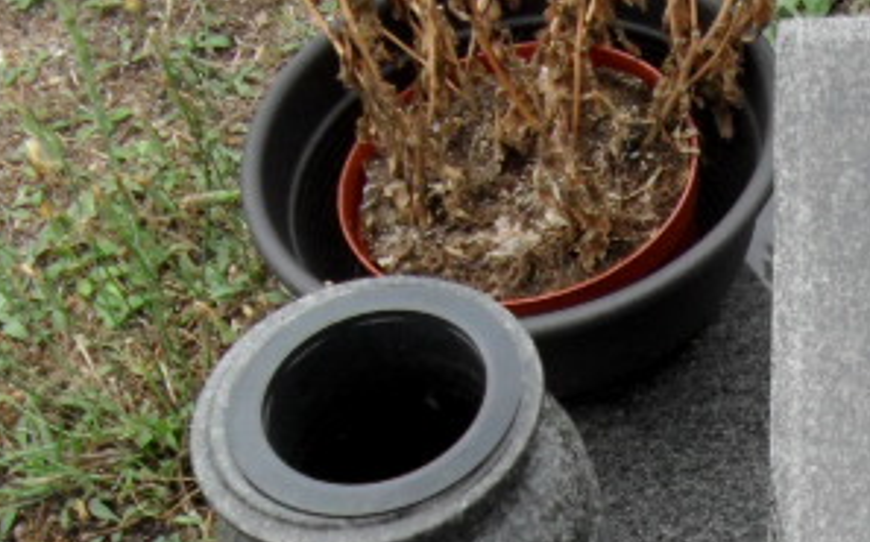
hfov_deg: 15.4
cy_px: 1099
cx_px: 1172
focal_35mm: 128
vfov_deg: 9.5
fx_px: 3032
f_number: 3.2
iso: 100
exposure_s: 1/350
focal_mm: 6.3
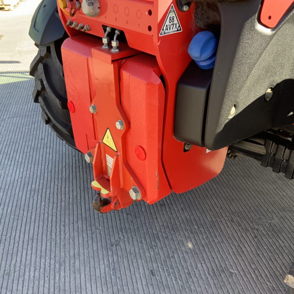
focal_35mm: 35
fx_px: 336
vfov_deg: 47.2
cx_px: 144
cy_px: 145
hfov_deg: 47.2
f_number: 1.8
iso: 16
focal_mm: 3
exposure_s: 1/169
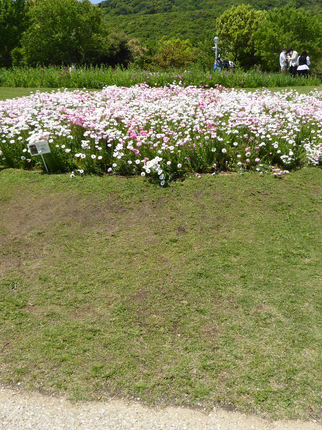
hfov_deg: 41.4
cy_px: 215
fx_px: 422
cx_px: 205
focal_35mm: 34
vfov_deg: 54.0
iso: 100
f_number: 3.3
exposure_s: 1/1000
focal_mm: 4.3
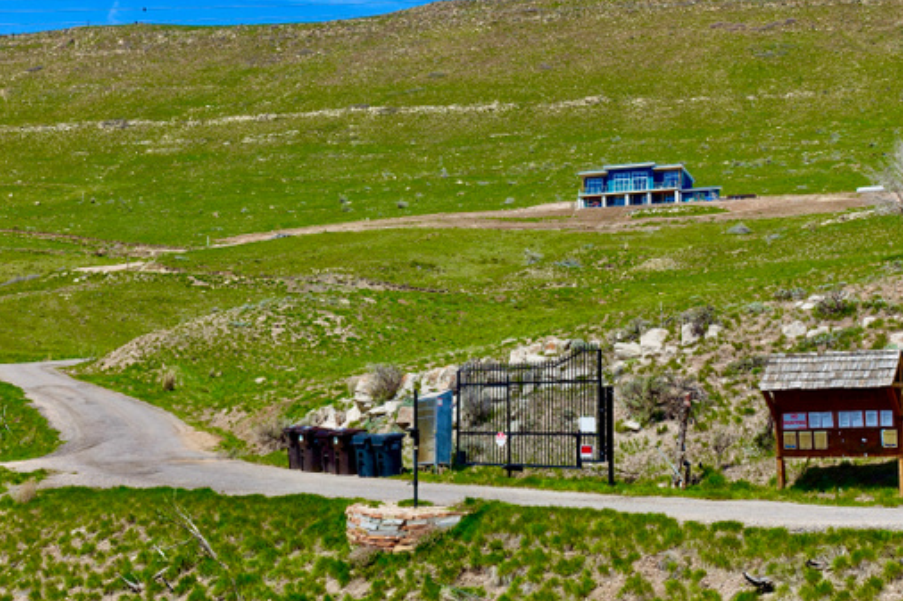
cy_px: 315
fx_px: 1555
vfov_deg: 21.9
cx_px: 357
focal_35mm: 62
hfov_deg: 32.3
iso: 125
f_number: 5.6
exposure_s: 1/500
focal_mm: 18.1
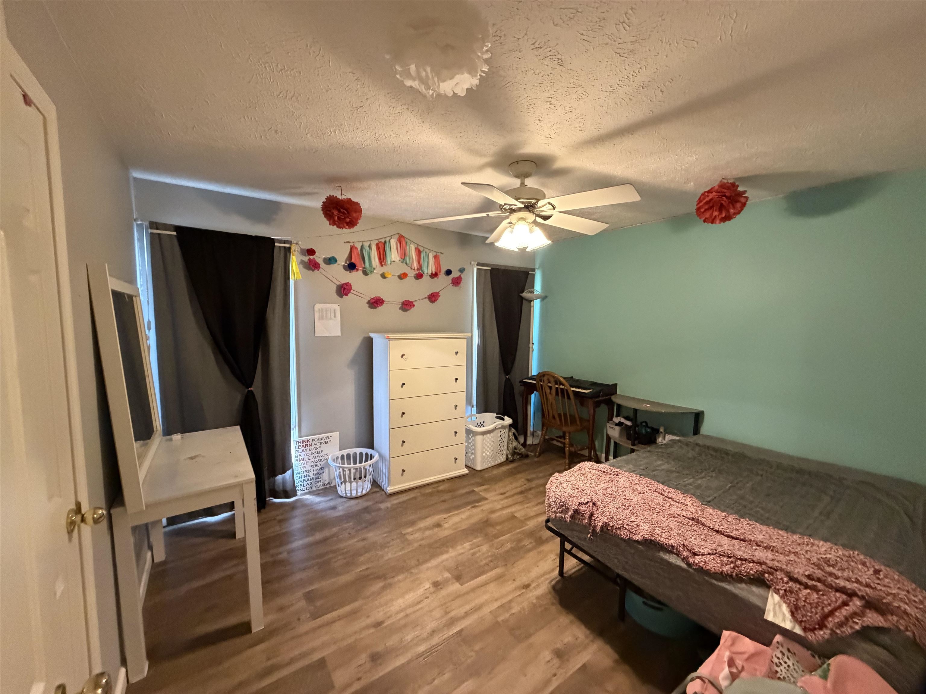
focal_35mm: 14
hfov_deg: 102.1
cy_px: 347
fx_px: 375
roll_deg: -0.1
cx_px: 463
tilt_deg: -4.6
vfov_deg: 85.7
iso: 800
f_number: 2.2
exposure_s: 1/60
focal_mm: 2.22
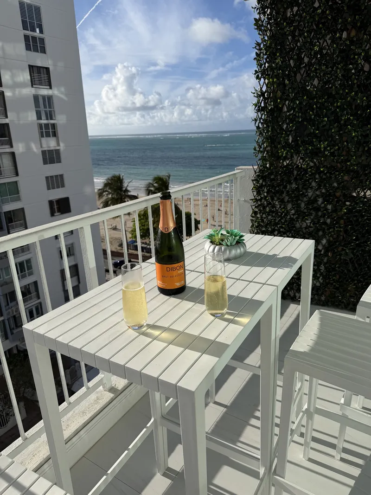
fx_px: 343
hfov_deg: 56.8
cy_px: 248
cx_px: 186
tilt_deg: -20.0
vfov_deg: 71.6
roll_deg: +2.5
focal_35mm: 24
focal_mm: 6.76
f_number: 1.78
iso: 80
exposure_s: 1/8130
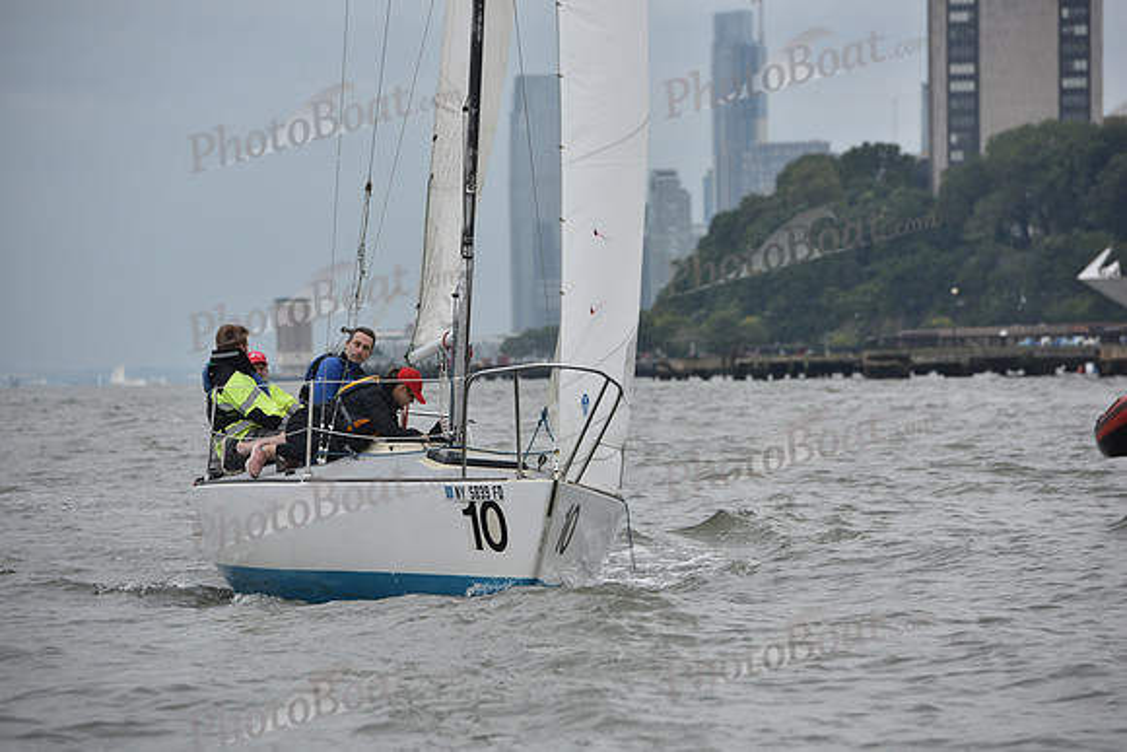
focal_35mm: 195
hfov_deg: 10.5
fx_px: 6106
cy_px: 376
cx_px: 564
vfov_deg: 7.0
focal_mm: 195
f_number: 6.3
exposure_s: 1/800
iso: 400
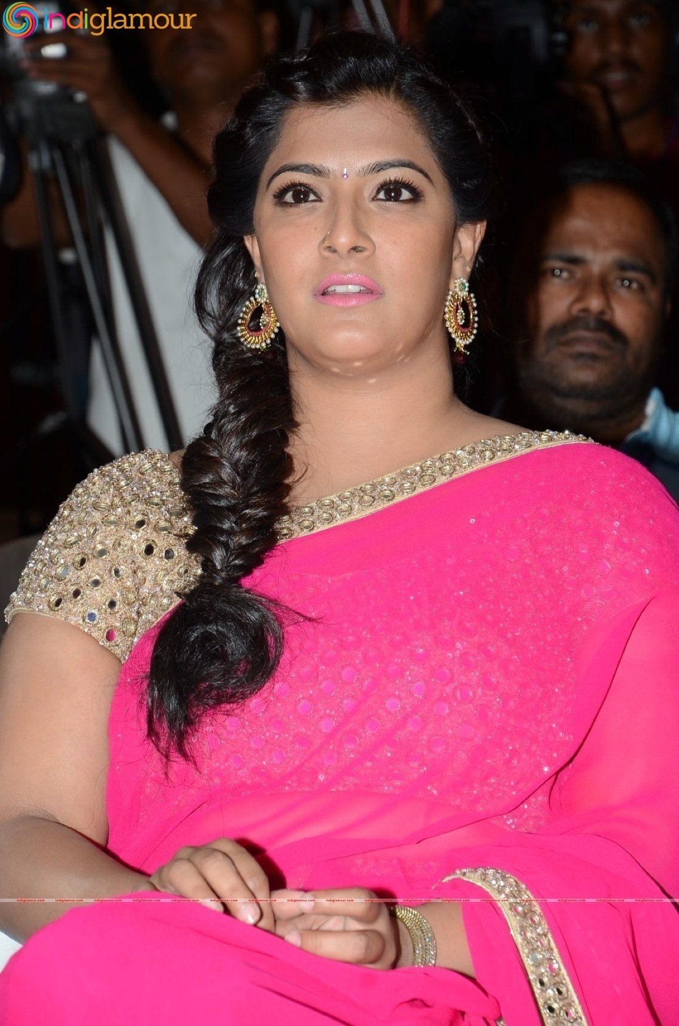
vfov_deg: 13.1
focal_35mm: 158
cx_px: 340
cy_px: 513
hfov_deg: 8.7
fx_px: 4478
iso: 400
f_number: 6.3
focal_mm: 105
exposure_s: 1/125
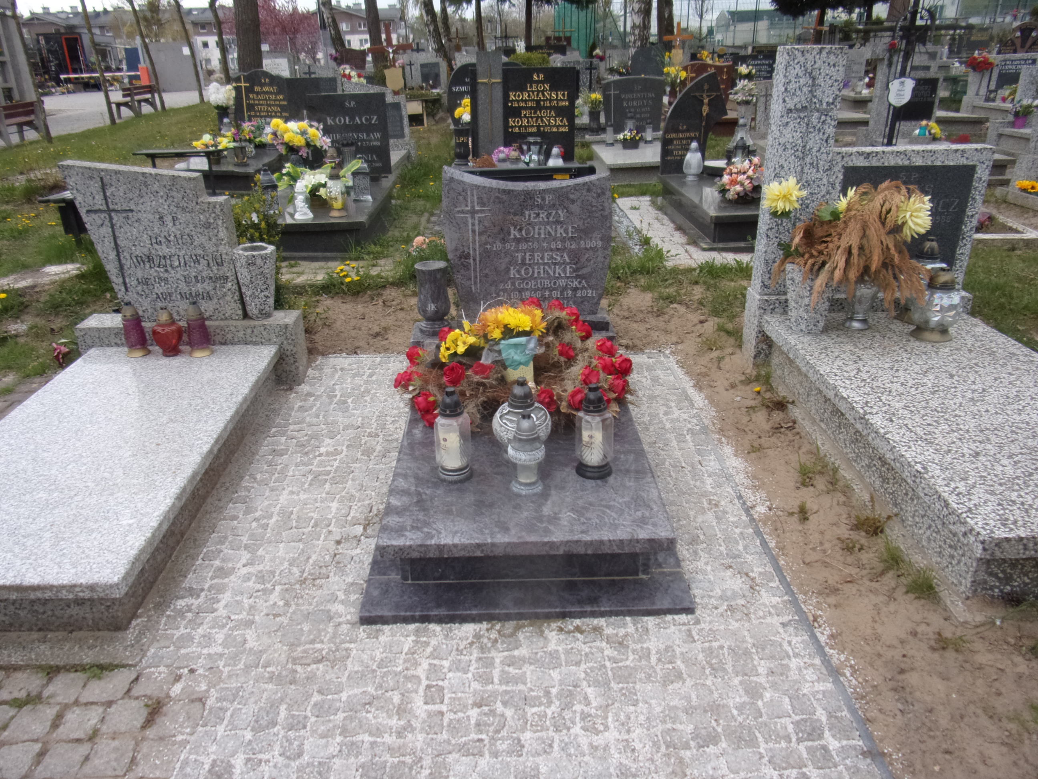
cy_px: 390
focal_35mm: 24
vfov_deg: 56.8
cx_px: 519
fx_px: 720
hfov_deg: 71.6
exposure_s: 1/280
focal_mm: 4.3
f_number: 3.3
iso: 80
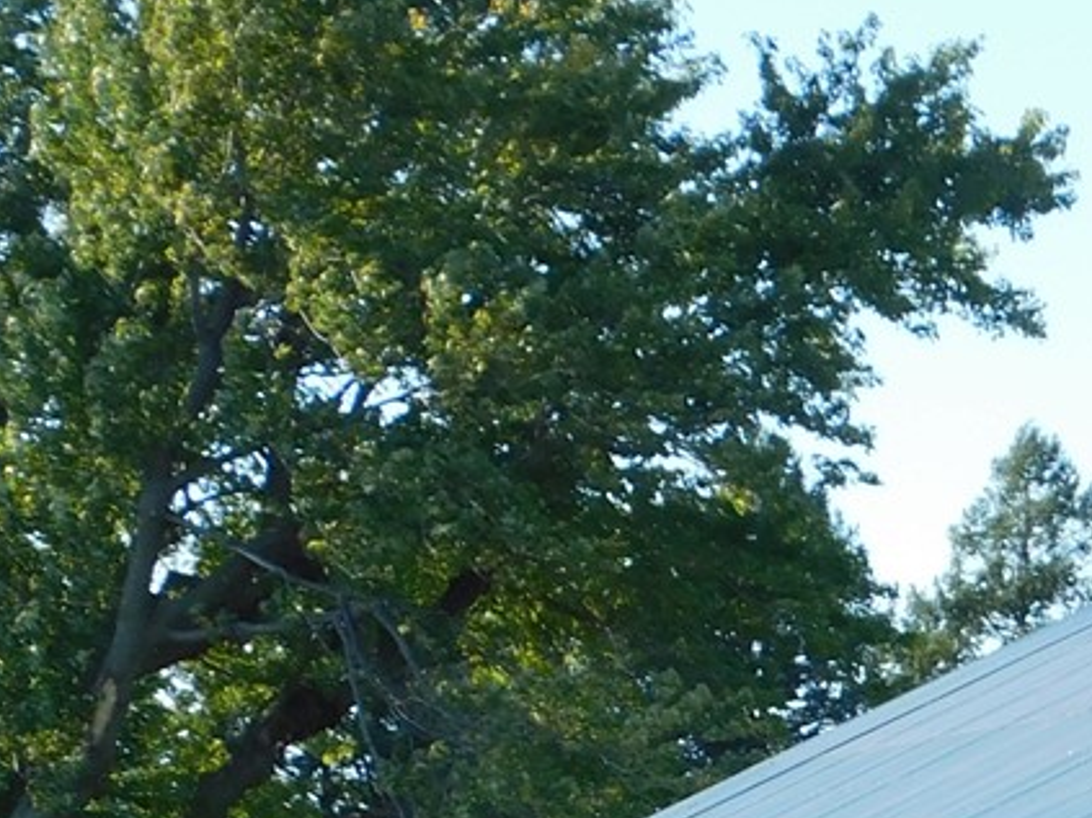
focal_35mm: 193
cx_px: 2016
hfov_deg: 9.7
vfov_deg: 7.6
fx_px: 6087
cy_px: 1205
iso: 125
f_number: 3.8
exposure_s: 1/400
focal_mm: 9
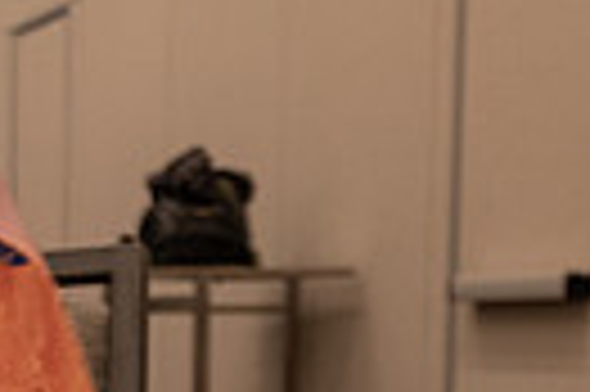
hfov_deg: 12.4
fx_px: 2586
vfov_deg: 8.4
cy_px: 626
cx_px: -280
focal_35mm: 158
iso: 400
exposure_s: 1/60
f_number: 4
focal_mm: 19
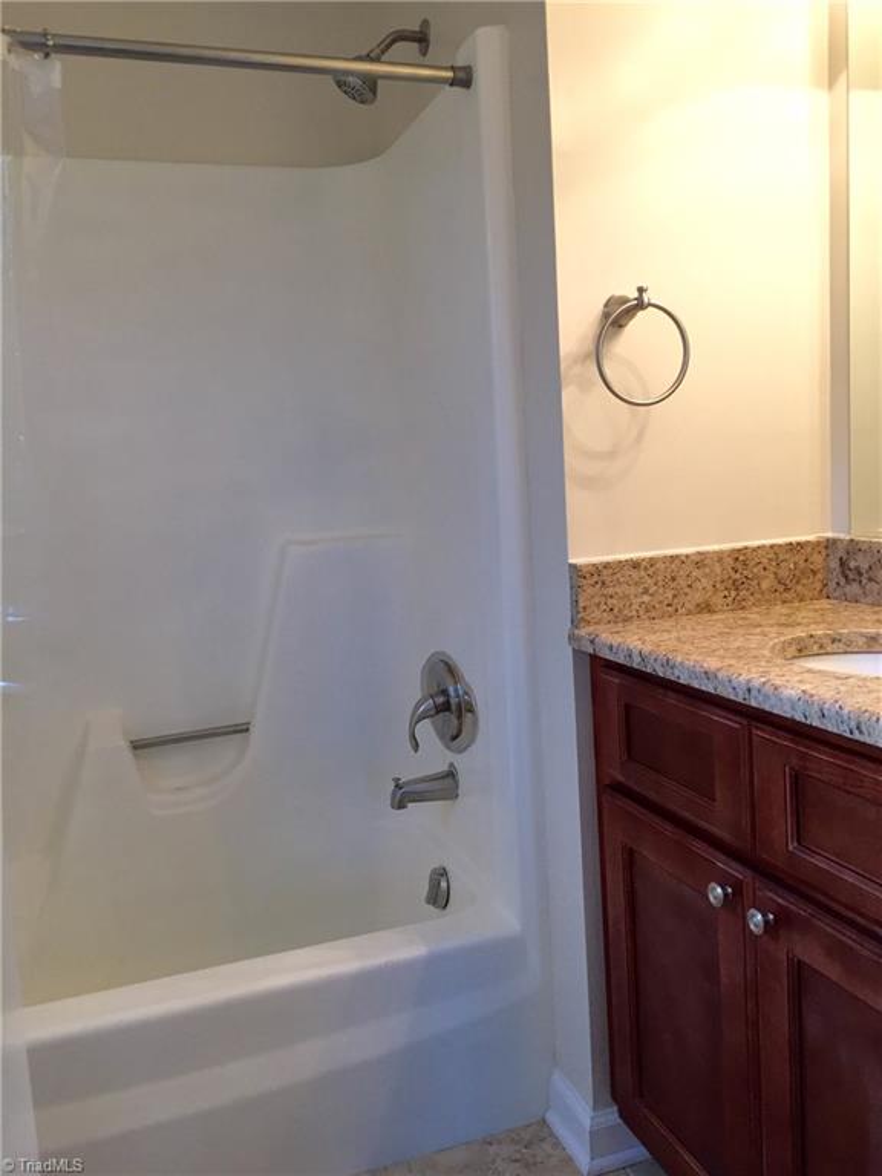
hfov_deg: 48.2
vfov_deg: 61.7
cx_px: 441
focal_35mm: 29
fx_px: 985
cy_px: 588
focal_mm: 4.15
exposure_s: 1/30
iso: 32
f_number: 2.2
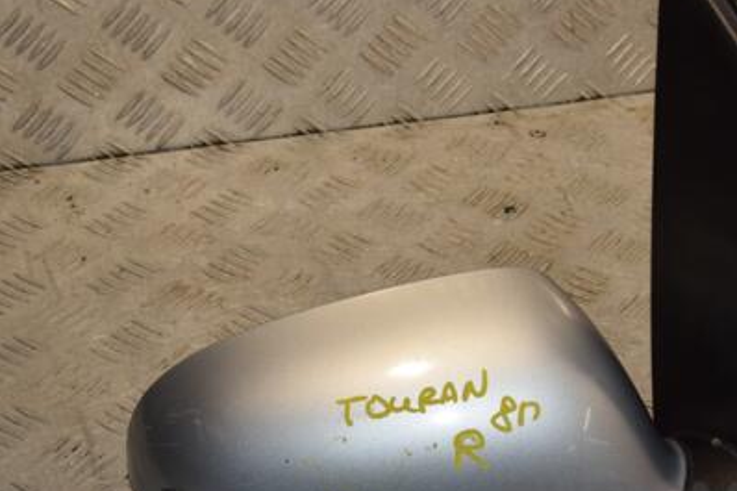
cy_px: 263
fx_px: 1944
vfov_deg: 14.4
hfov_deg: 21.4
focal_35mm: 95
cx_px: 465
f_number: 10
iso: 800
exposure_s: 1/200
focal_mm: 42
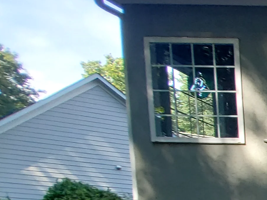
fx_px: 509
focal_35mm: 66
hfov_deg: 16.8
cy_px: 338
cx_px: 591
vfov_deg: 18.4
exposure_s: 1/132
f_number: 2.2
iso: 50
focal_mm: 1.8
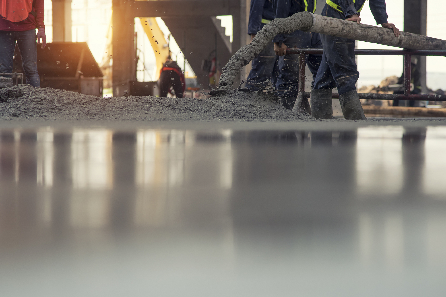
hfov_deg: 11.4
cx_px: 223
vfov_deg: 7.6
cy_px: 148
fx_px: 2230
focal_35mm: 180
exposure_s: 1/800
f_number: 4.5
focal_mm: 120
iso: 320
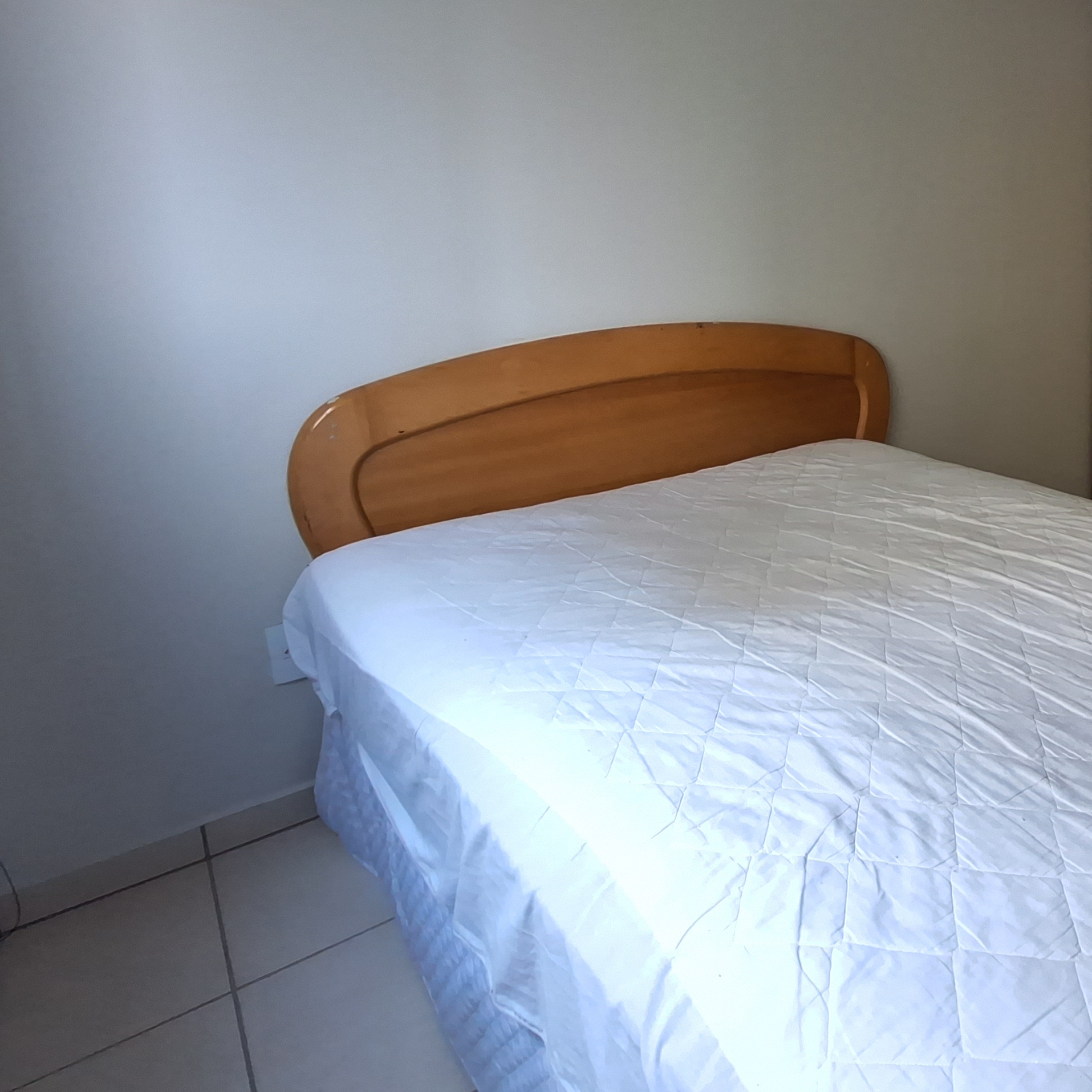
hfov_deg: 56.6
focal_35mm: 24
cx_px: 971
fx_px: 857
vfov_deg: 64.1
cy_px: 407
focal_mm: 1.74
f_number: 2.2
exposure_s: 1/120
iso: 64
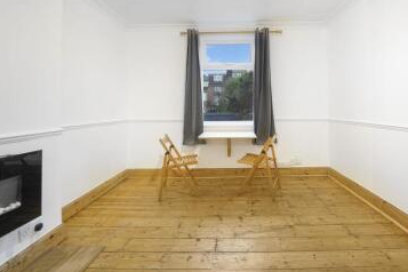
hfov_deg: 96.1
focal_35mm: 16
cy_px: 103
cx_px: 233
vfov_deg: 72.6
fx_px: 181
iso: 500
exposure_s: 1/200
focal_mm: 12
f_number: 4
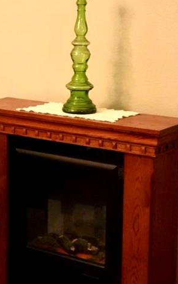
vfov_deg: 20.7
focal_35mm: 100
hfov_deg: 12.3
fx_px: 775
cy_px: 78
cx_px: -113
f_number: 3.5
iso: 6400
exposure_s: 1/160
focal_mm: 29
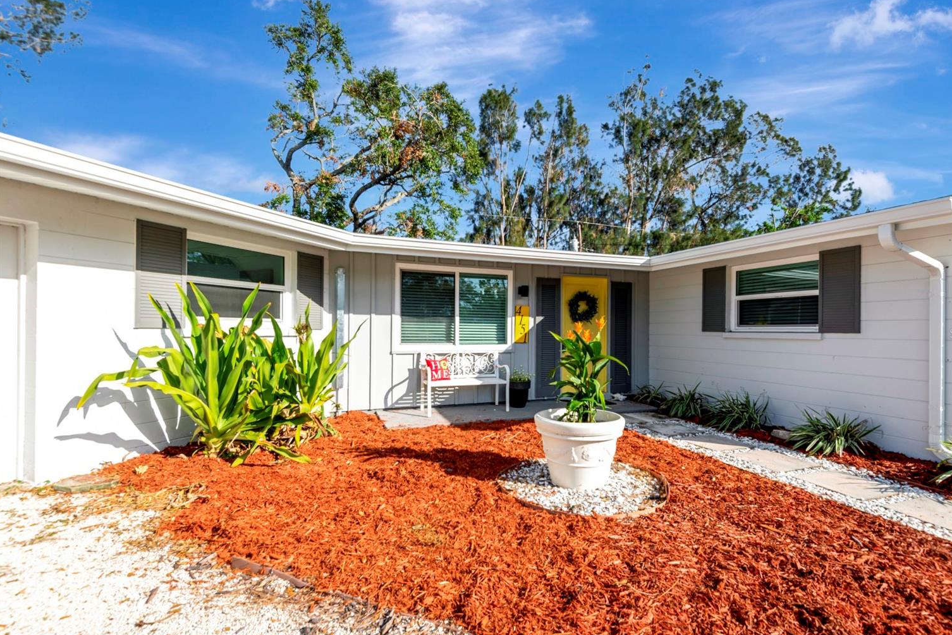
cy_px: 333
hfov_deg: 93.2
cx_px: 503
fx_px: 450
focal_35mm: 17
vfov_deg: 70.4
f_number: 9
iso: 100
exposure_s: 1/60
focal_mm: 16
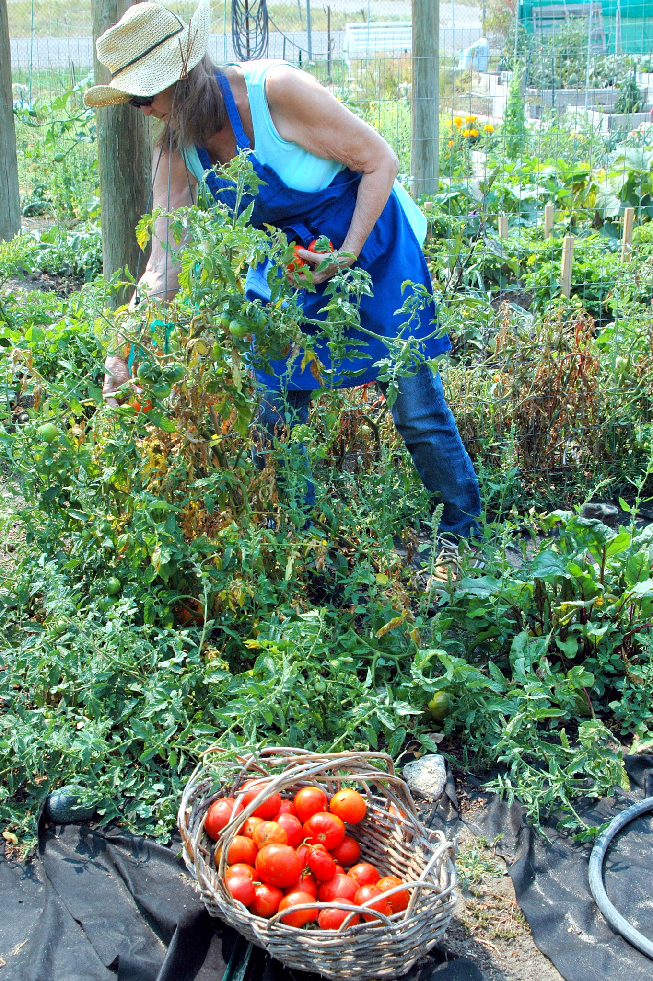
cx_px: 326
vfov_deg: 37.9
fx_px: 1431
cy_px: 490
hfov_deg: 25.7
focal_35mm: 52
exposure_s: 1/200
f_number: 8
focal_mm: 35
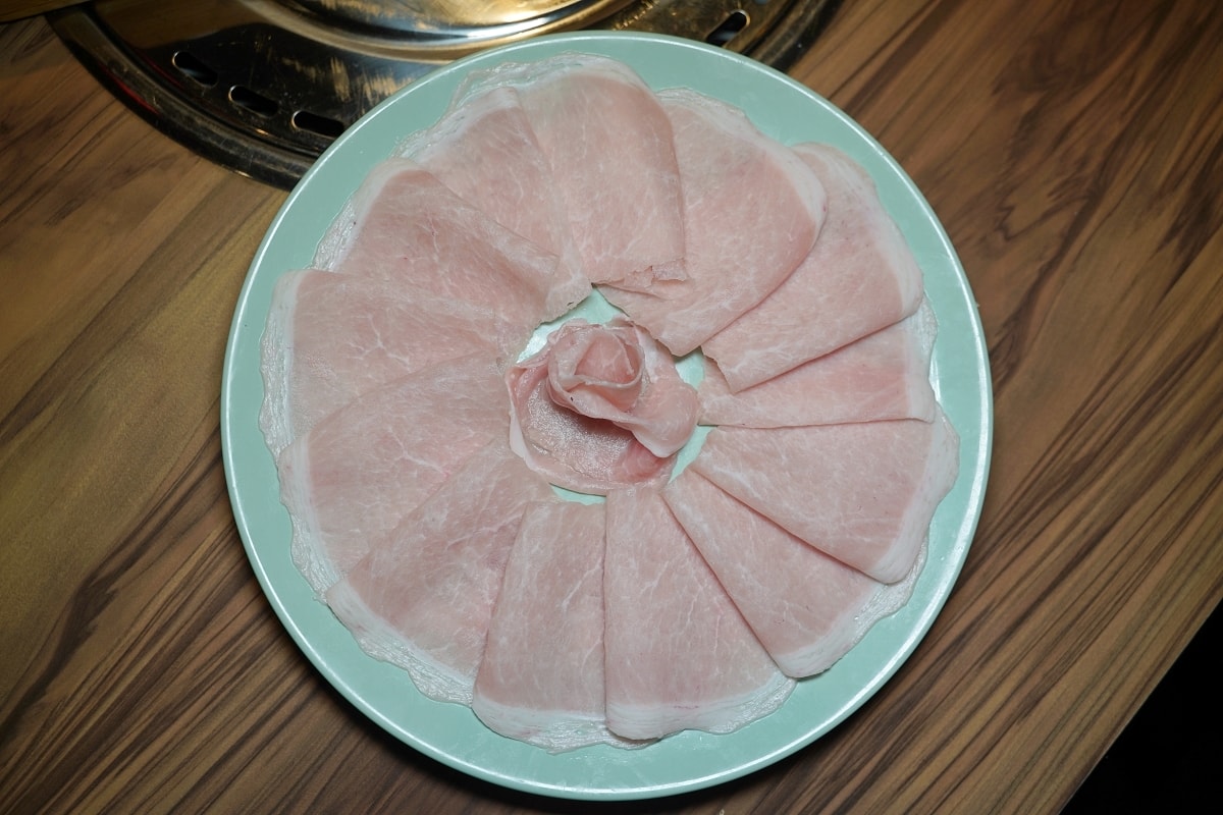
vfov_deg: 45.0
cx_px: 612
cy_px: 408
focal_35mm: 29
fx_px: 985
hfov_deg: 63.7
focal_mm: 29
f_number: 4
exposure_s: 1/60
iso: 125
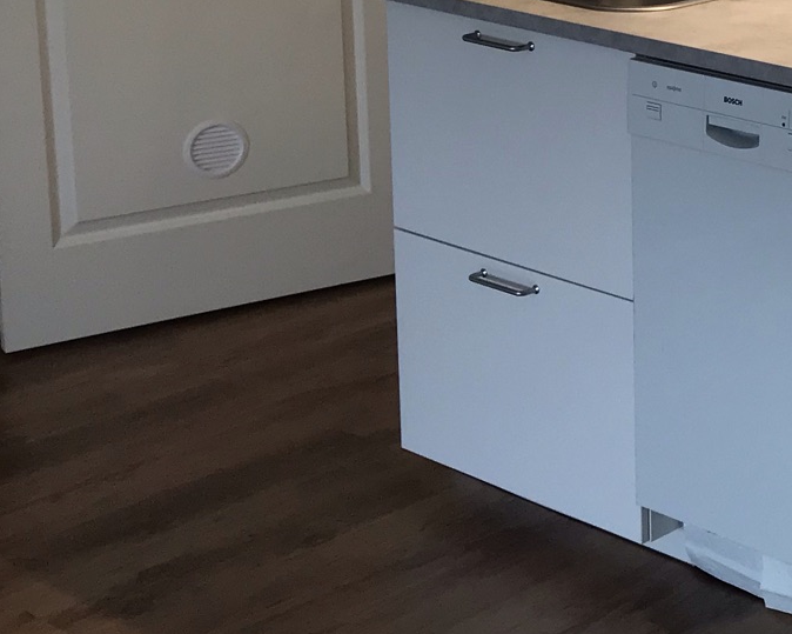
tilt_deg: -10.0
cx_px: 1159
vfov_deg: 17.9
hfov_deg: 20.1
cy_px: -40
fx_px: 1945
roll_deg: -1.9
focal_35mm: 83
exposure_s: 1/50
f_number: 1.8
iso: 25
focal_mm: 3.99
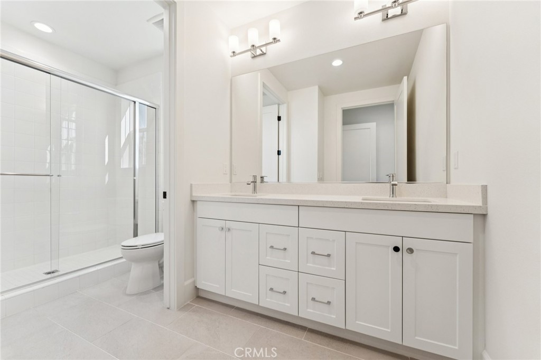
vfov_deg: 81.2
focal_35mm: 14
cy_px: 180
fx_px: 210
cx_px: 270
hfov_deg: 104.3
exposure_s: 1/60
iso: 250
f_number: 8
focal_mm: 14
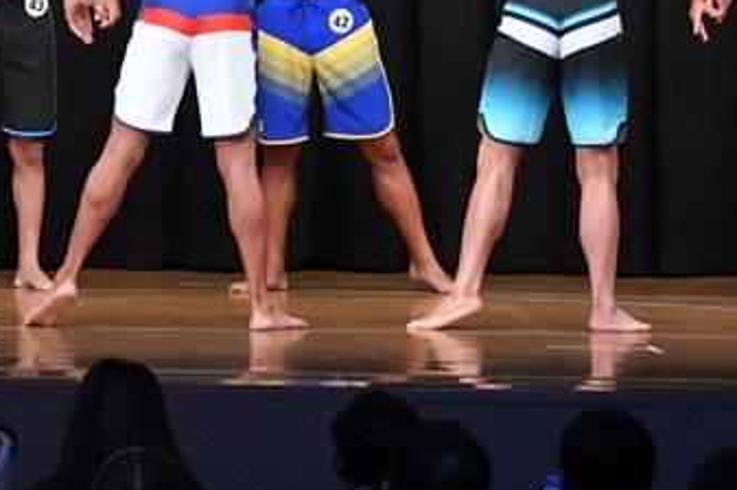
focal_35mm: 338
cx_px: 30
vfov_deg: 4.1
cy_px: 66
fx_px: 6913
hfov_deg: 6.1
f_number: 5.6
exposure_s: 1/400
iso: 8000
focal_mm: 98
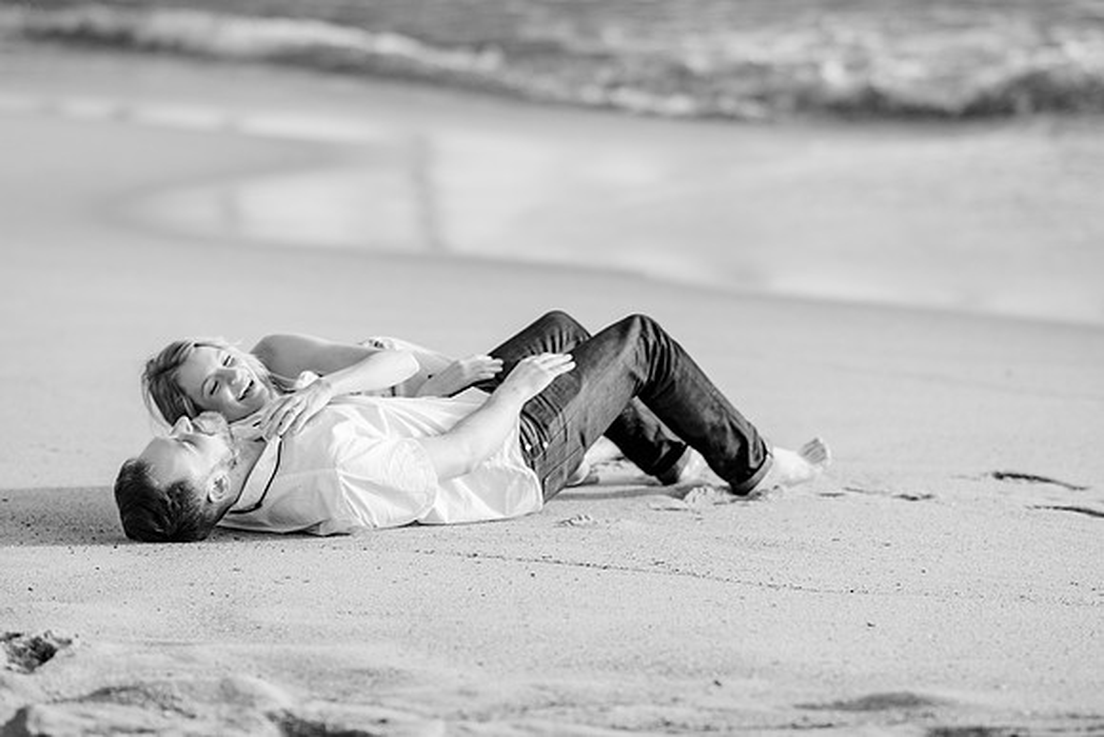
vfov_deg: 10.8
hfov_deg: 16.1
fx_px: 3911
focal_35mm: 128
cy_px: 368
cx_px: 552
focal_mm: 85
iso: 160
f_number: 1.8
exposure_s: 1/1250
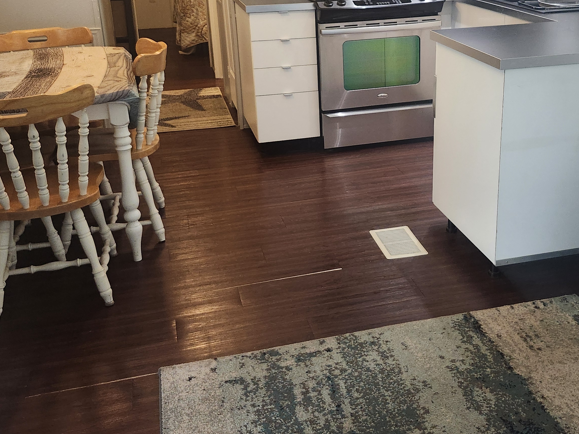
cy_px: 143
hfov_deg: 46.4
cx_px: 365
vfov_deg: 35.6
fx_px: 669
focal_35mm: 40
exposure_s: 1/120
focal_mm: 5.54
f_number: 1.8
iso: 500
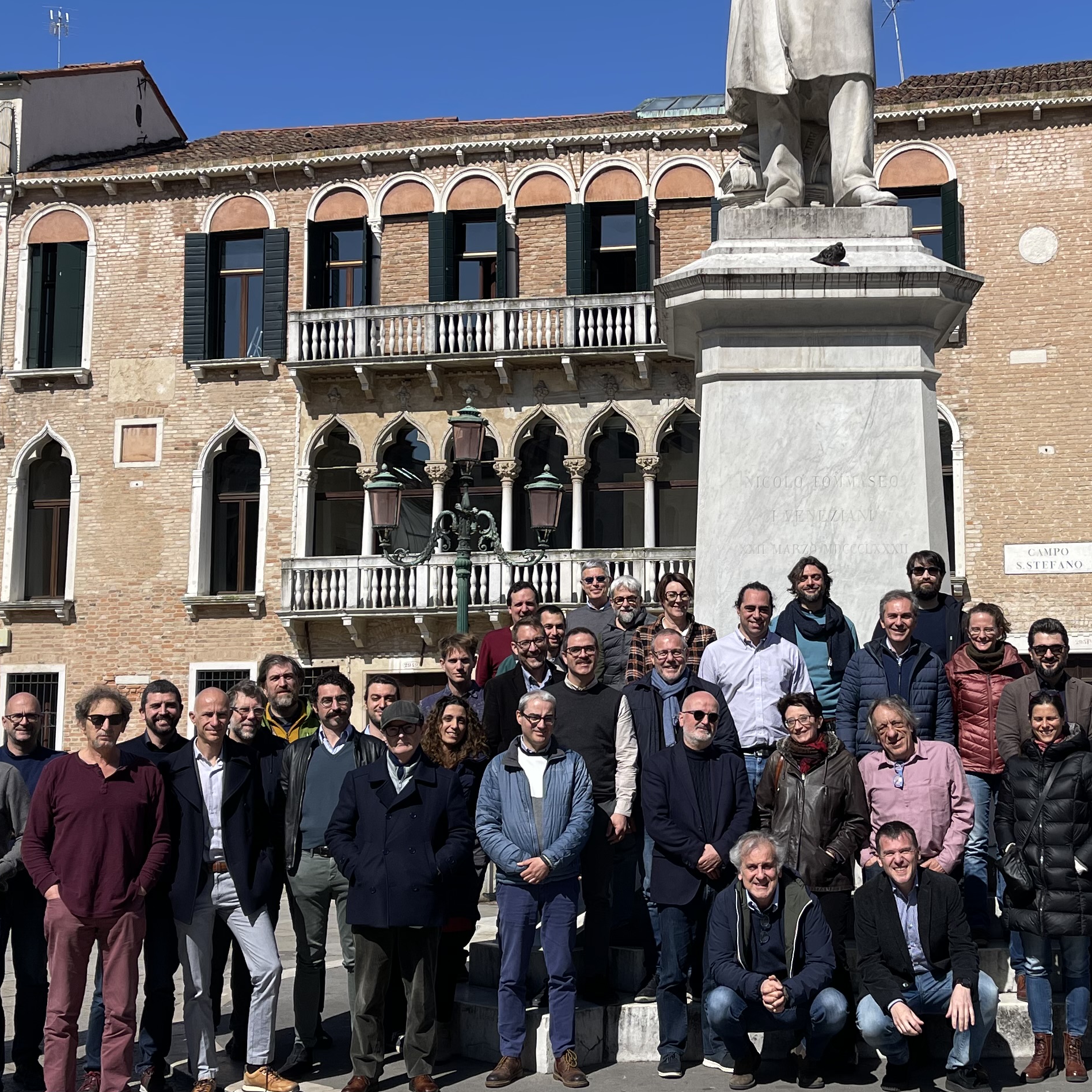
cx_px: 687
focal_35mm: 47
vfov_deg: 36.1
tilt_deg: +6.4
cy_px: 518
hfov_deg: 35.8
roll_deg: +0.7
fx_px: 1677
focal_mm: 5.1
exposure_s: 1/4902
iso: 32
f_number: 1.6
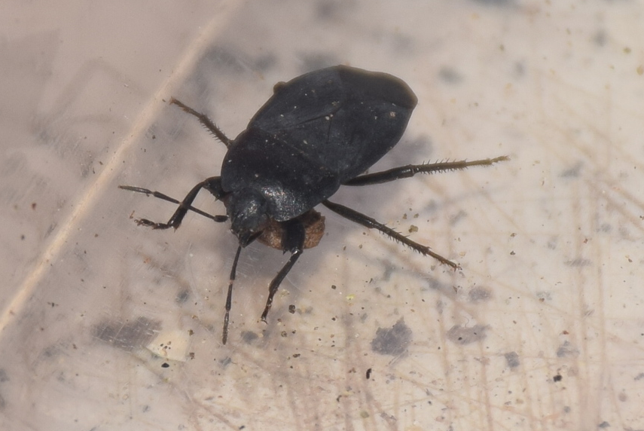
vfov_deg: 5.9
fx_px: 4208
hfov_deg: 8.8
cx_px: 291
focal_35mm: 235
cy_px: 200
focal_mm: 140
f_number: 8
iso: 100
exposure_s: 1/60
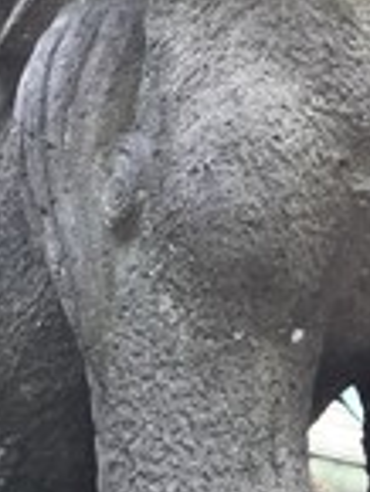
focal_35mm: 177
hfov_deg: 8.4
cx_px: 221
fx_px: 2519
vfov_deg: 11.1
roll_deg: +0.4
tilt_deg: +16.6
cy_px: 156
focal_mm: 6.6
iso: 64
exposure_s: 1/30
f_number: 2.8
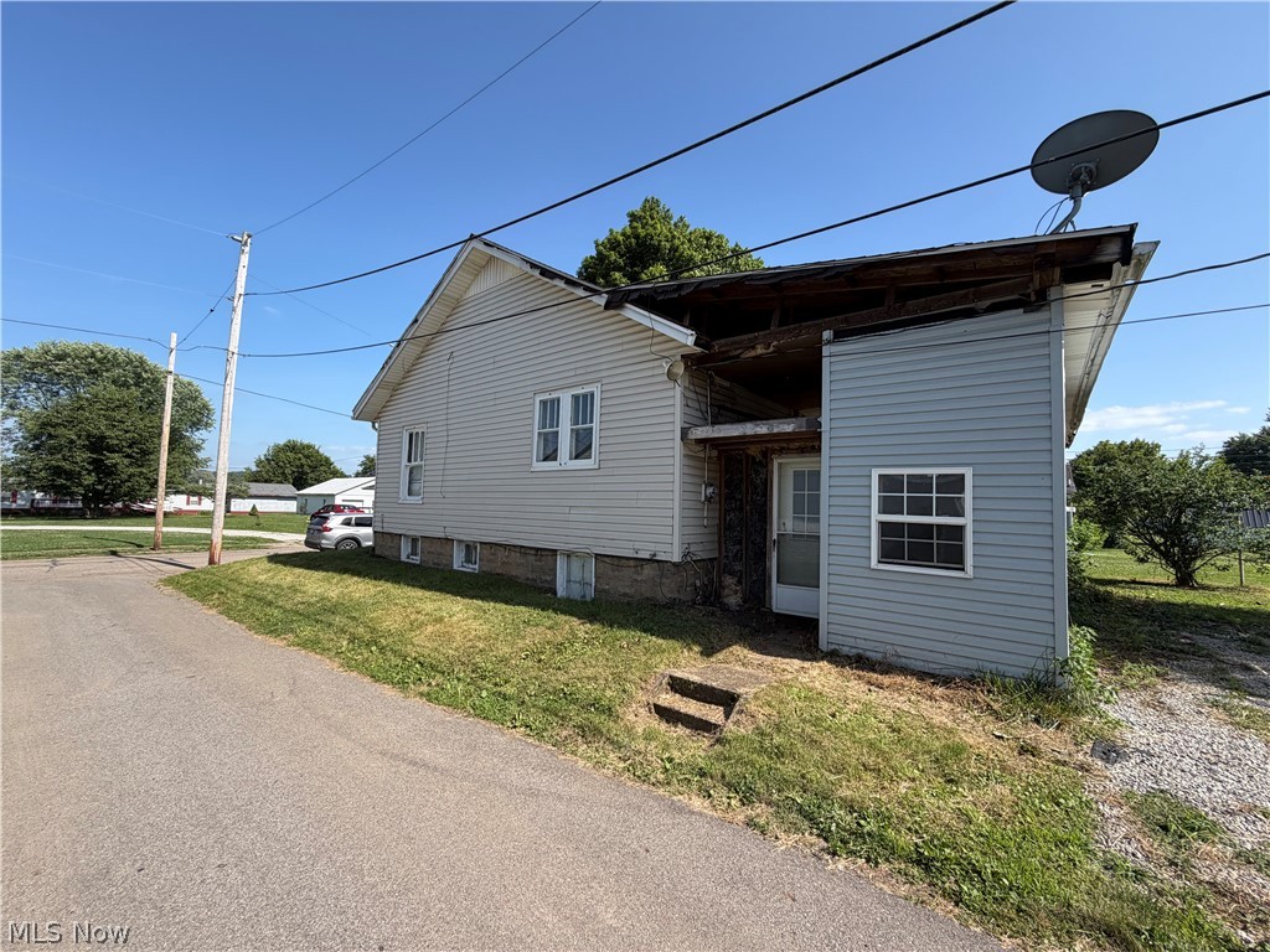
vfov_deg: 85.7
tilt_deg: +4.1
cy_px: 476
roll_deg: -1.8
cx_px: 635
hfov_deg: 102.1
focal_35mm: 14
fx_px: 514
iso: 32
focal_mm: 2.22
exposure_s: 1/770
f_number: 2.2
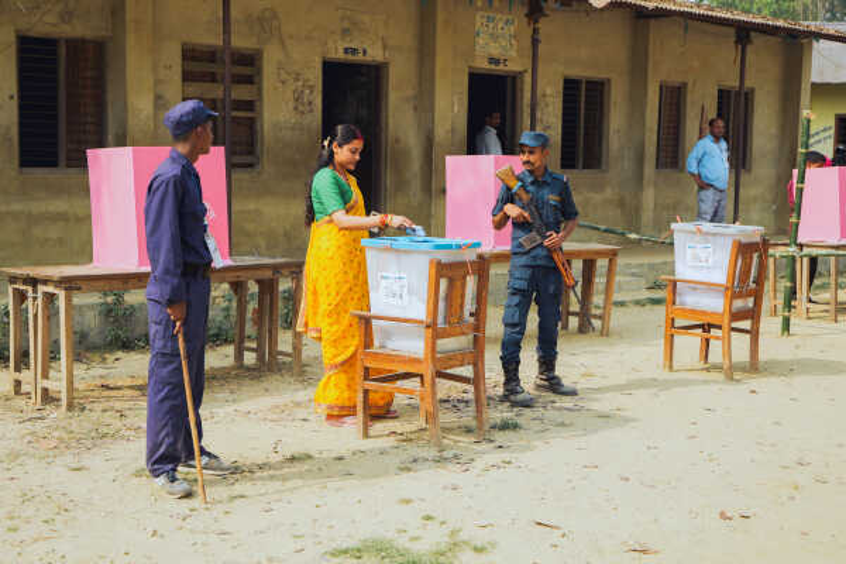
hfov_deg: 38.2
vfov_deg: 26.0
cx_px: 423
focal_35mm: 52
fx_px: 1222
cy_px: 282
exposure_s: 1/1250
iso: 125
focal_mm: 35
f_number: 2.8
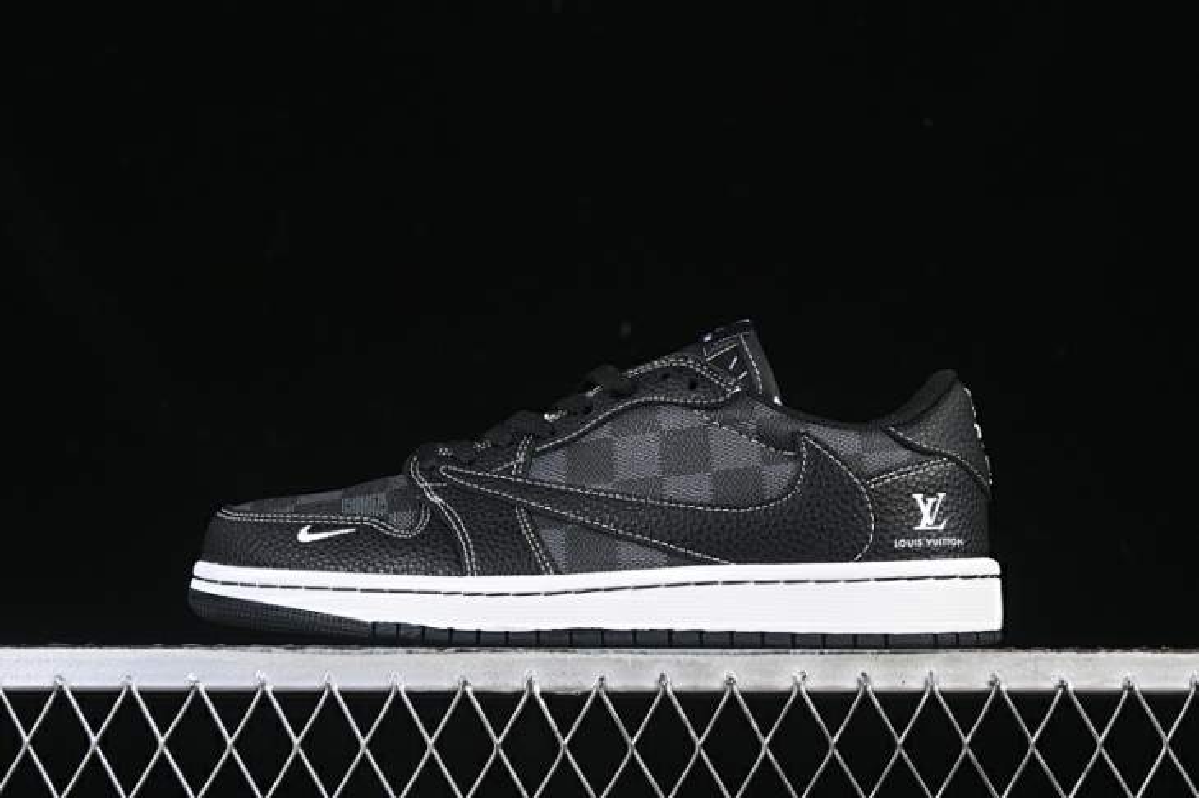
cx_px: 600
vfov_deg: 18.2
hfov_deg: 27.0
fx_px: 2497
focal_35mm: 75
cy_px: 399
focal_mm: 50
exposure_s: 1/50
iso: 160
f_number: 6.3
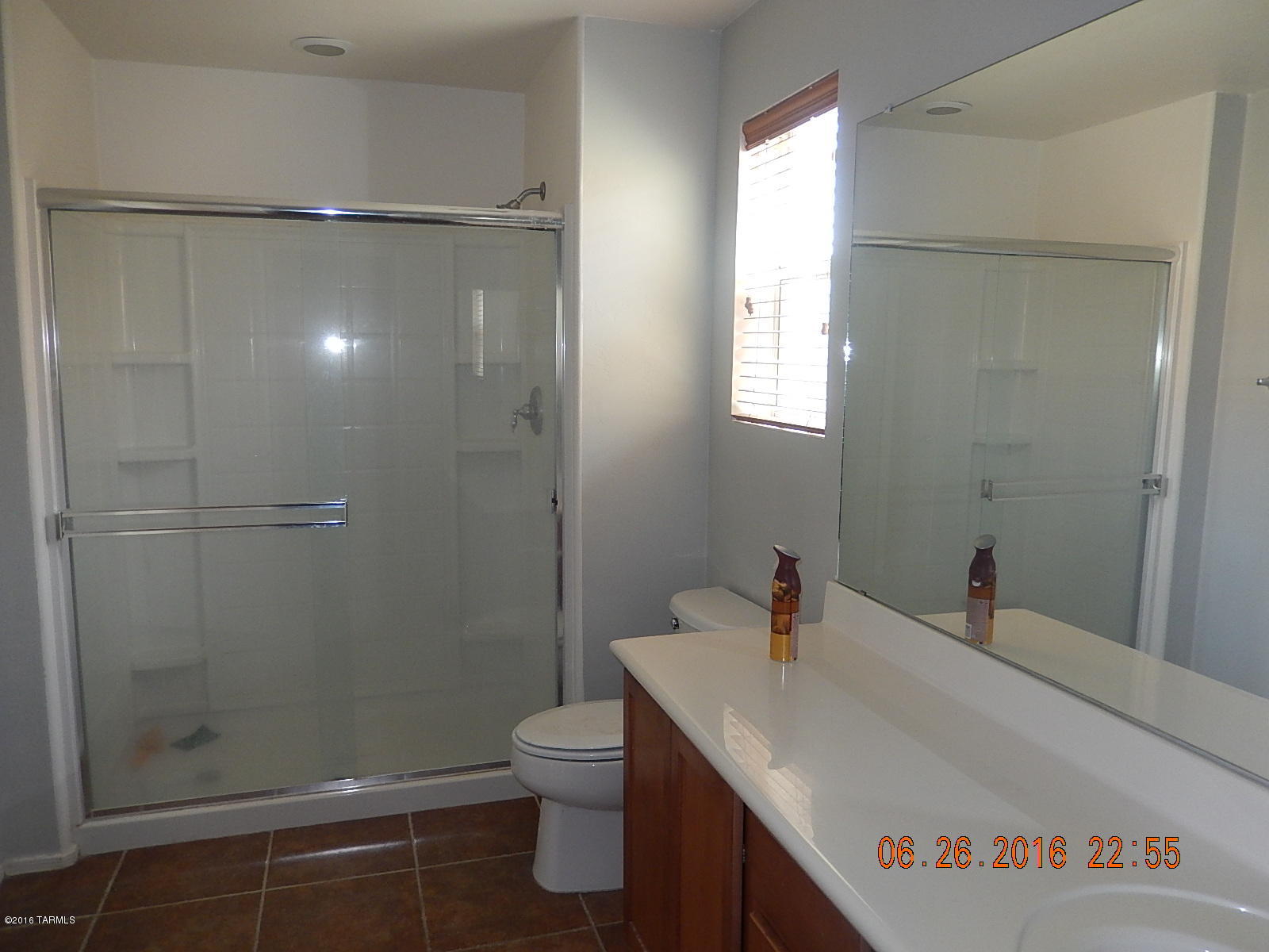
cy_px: 476
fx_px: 916
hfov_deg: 69.4
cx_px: 634
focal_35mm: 25
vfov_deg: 54.9
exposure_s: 1/30
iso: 200
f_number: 3.4
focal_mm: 4.5
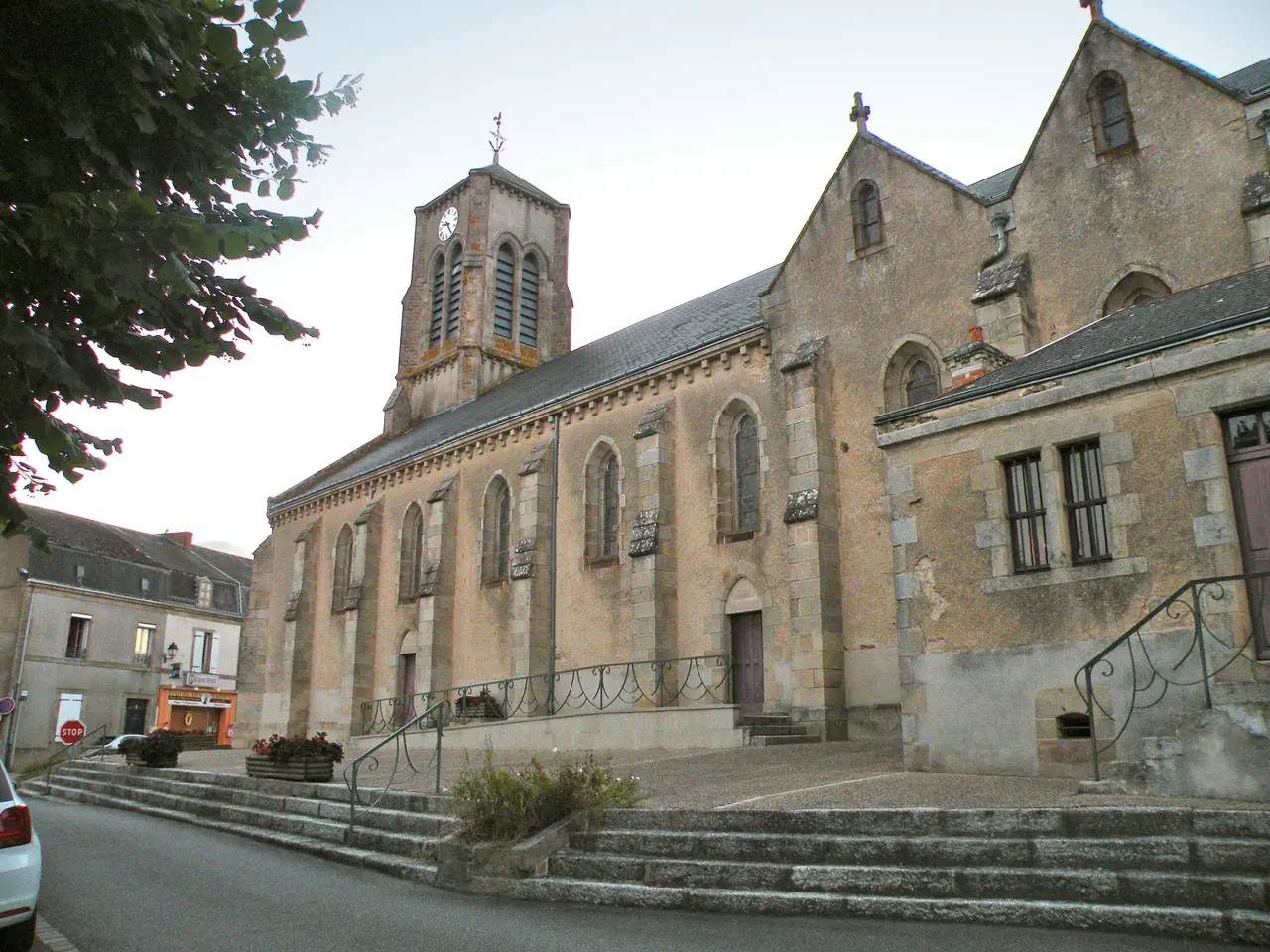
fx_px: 991
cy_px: 476
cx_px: 635
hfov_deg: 65.3
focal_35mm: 27
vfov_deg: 51.4
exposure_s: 1/59.8
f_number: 2.8
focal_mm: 4.7
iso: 191
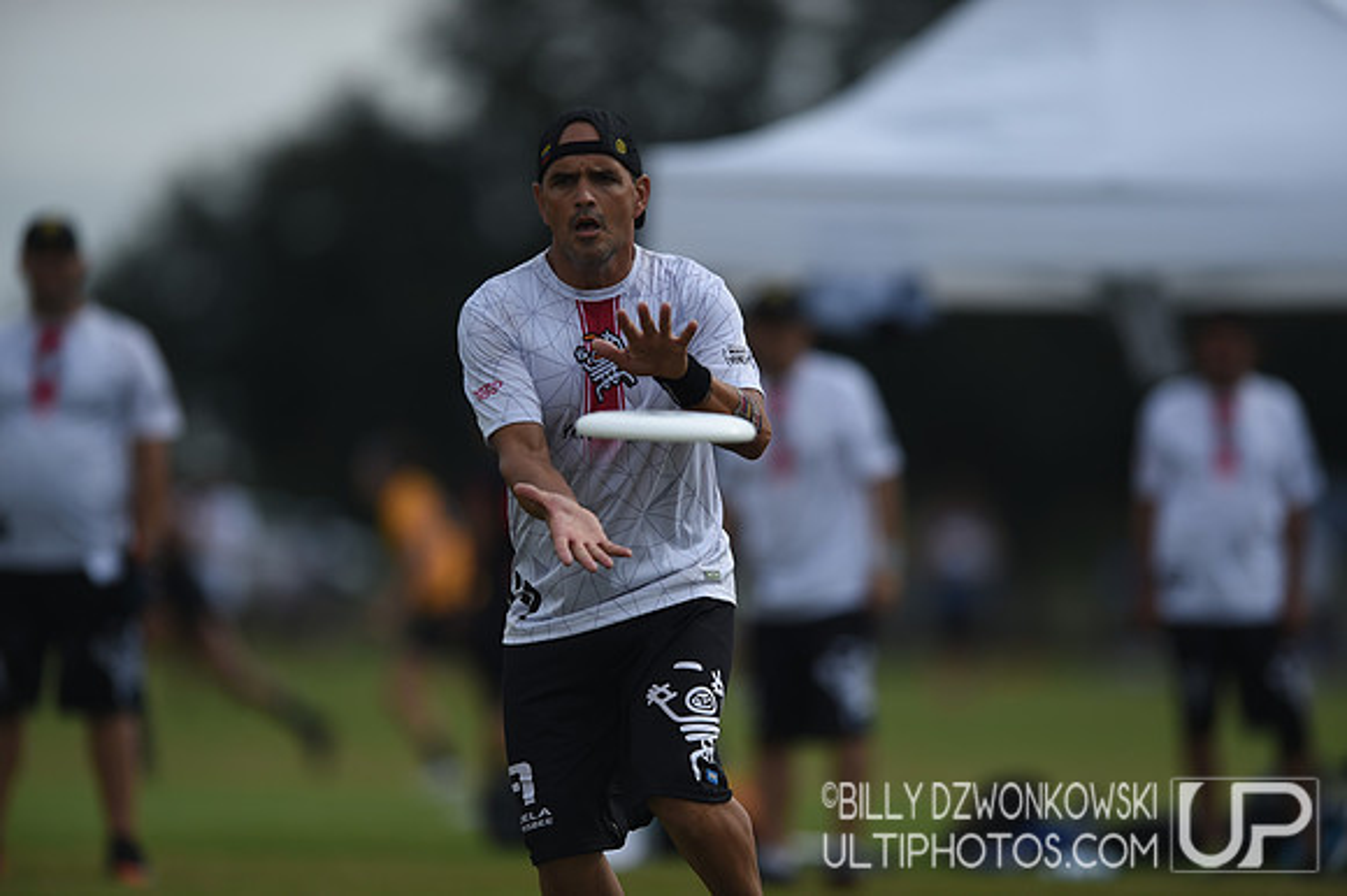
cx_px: 674
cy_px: 448
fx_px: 14958
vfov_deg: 3.4
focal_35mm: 400
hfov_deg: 5.2
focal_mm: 400
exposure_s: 1/2500
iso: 100
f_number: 2.8
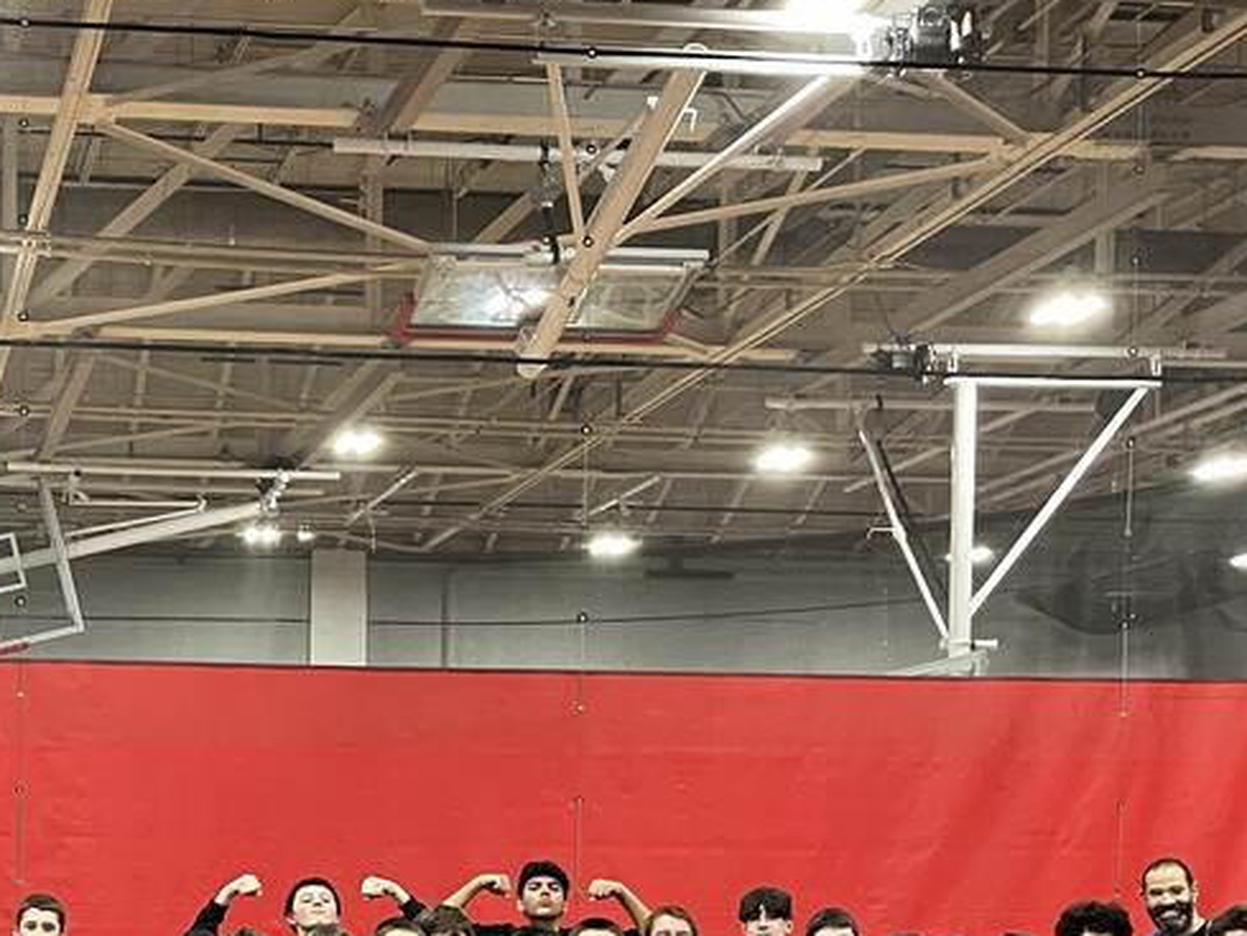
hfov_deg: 27.4
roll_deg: -0.1
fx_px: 2450
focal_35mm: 68
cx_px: 92
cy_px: 1002
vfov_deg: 20.7
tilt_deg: -1.0
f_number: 1.6
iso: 250
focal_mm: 5.1
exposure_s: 1/60
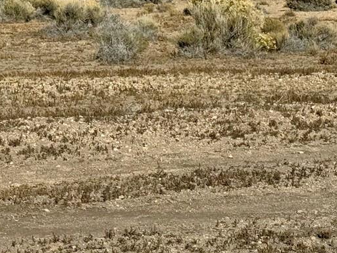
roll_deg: -0.4
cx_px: 15
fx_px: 1460
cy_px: -42
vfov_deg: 9.8
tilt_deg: -1.2
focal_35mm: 150
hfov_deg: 13.0
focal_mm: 6.76
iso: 64
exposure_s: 1/7937
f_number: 1.78
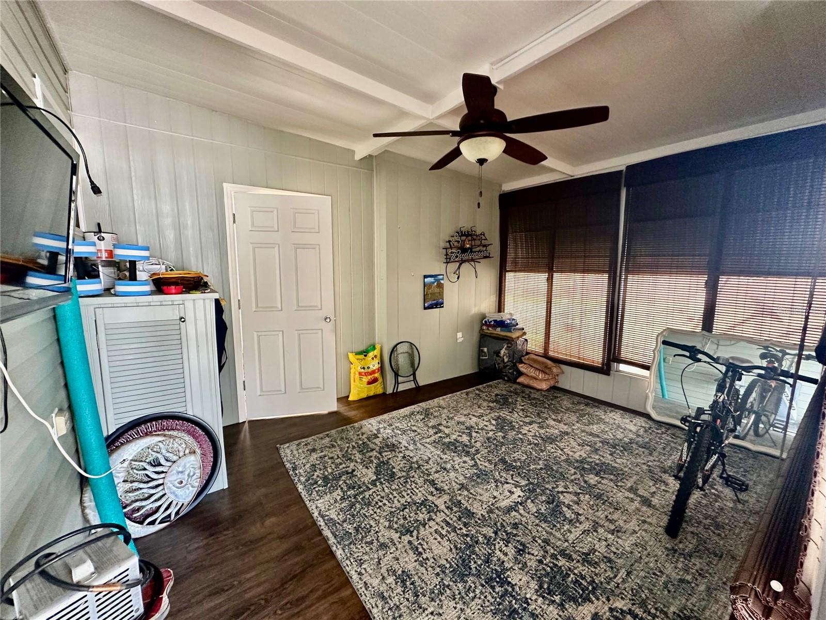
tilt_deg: -6.0
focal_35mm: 14
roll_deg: +0.1
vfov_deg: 85.7
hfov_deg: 102.1
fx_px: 334
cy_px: 310
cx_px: 413
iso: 320
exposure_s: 1/60
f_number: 2.2
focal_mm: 2.22
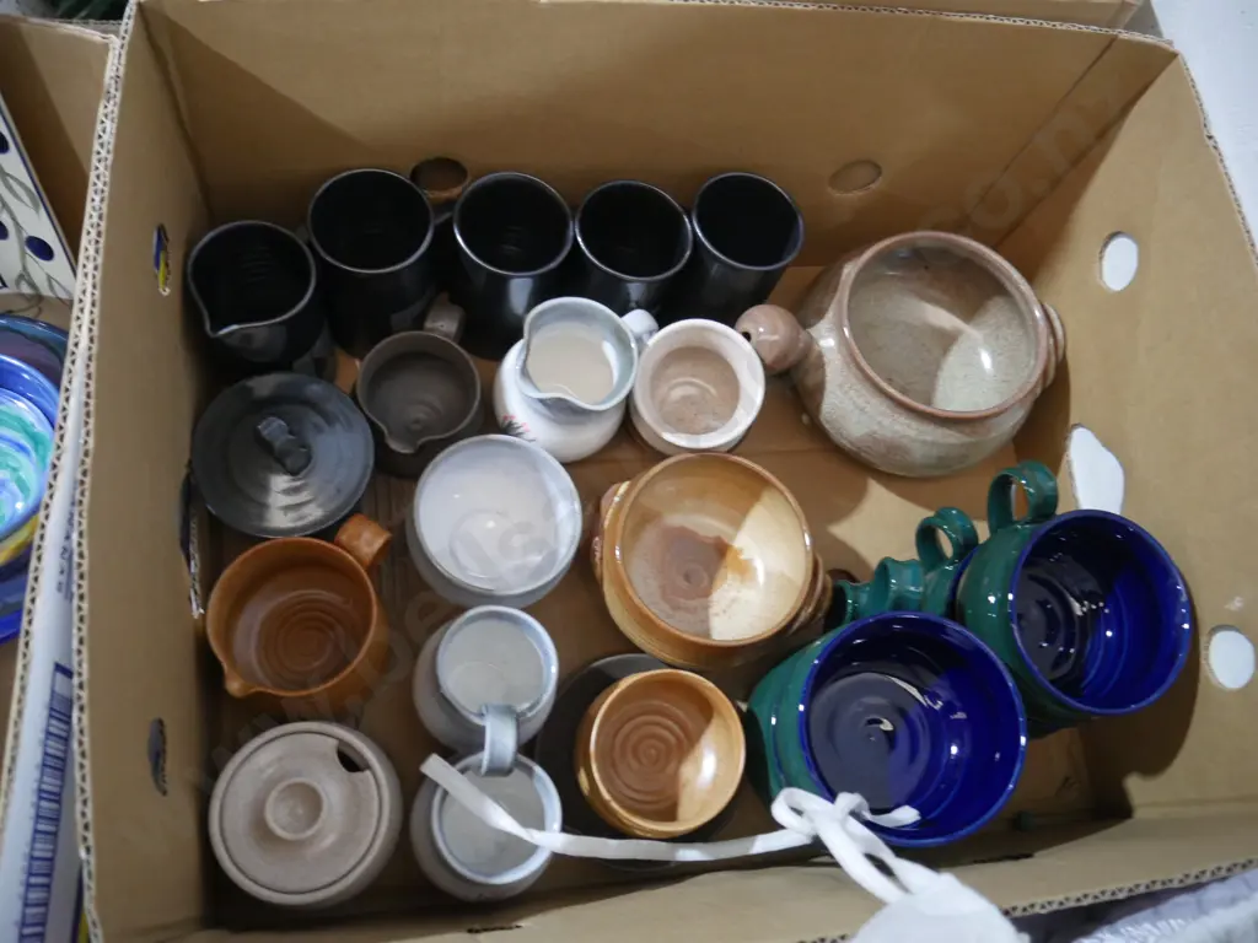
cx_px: 629
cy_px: 472
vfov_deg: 46.8
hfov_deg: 60.0
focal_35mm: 30
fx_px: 1090
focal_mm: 15
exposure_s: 1/60
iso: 2000
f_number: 3.6
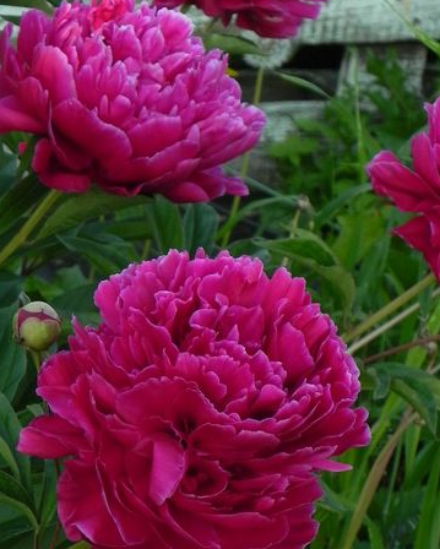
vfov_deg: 13.0
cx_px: 81
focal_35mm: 148
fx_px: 2407
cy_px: 276
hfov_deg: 10.4
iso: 160
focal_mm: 15.1
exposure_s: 1/200
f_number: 4.5
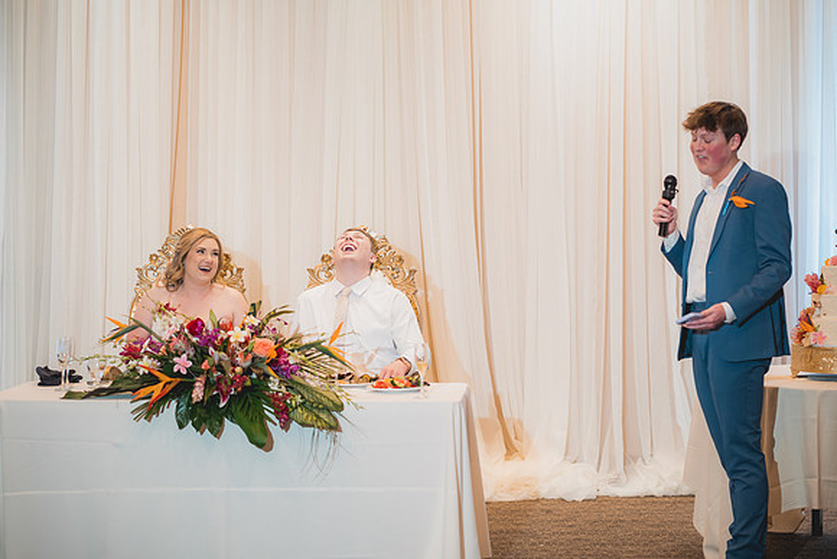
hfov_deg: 23.9
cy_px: 280
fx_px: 1977
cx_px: 418
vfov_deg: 16.1
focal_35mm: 85
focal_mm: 85
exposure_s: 1/200
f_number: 2.2
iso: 1250
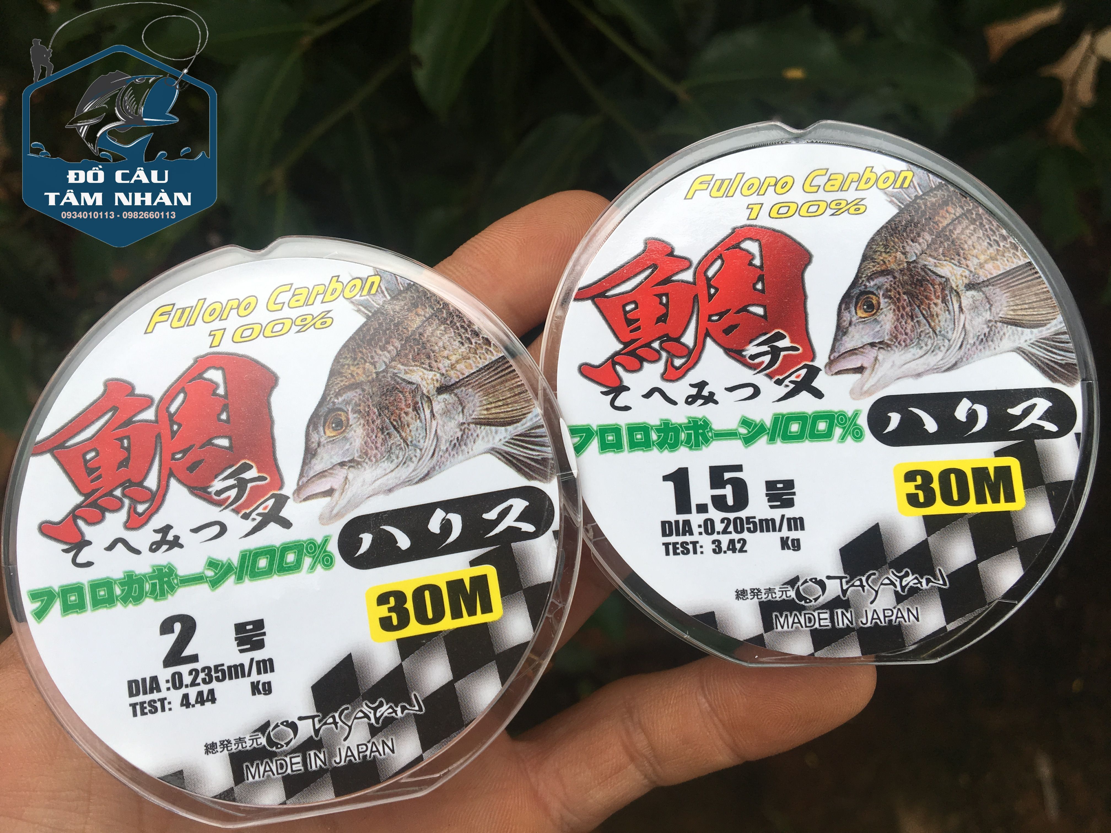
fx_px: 931
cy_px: 416
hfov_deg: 61.7
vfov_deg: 48.2
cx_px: 556
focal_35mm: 29
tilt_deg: -54.9
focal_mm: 4.15
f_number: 2.2
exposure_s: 1/506
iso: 25
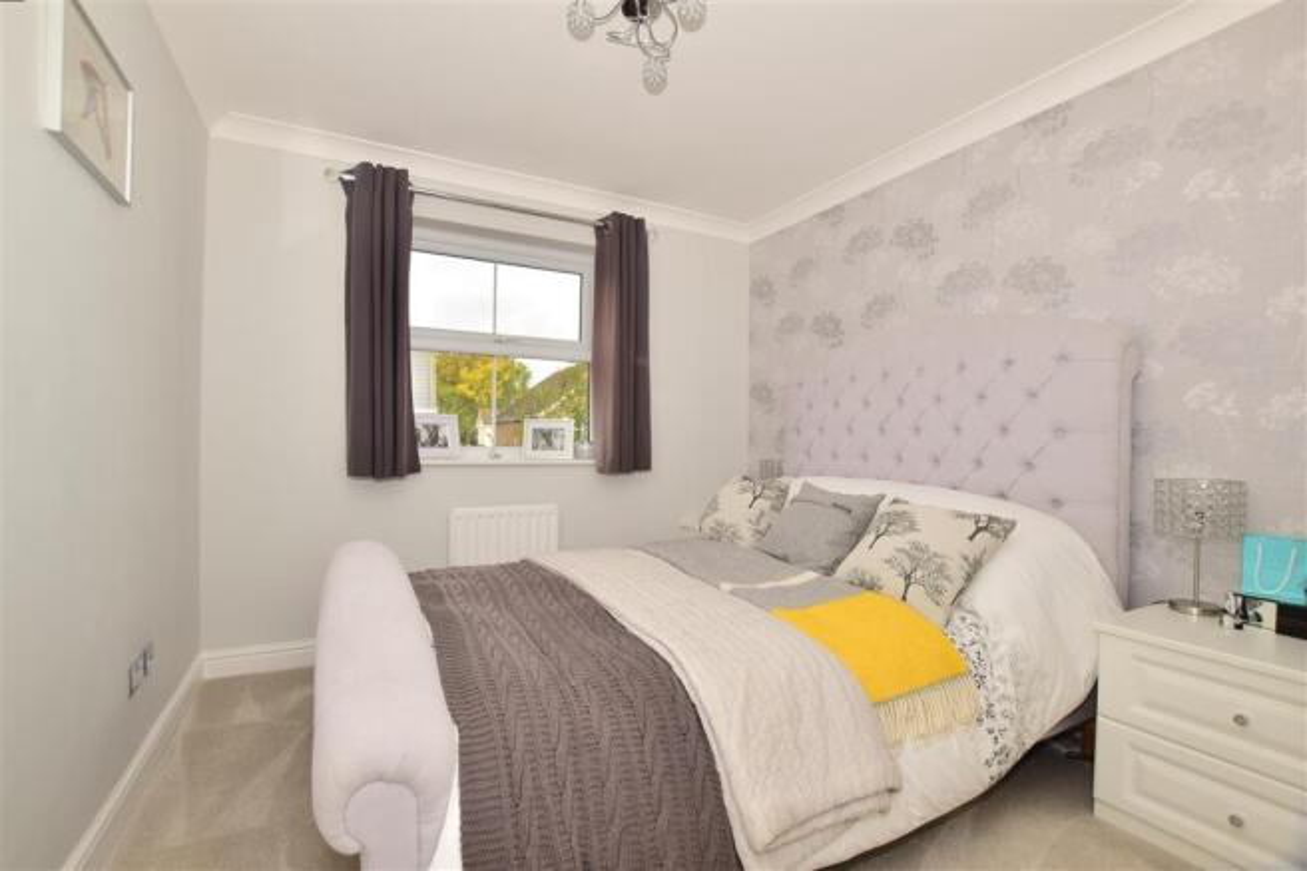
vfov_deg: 77.3
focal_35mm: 15
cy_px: 436
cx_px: 654
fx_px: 544
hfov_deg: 100.4
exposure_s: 1/200
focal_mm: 10
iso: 200
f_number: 7.1
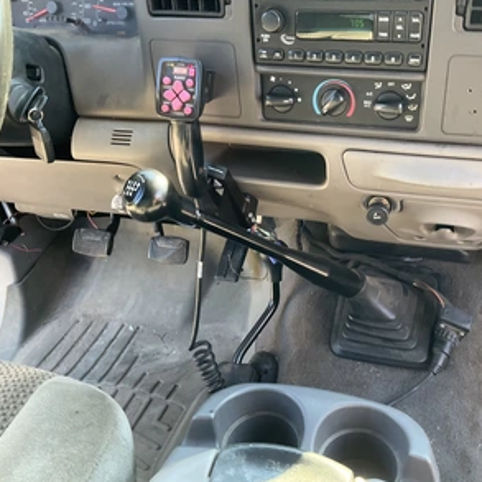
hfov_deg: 46.9
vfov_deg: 47.2
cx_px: 294
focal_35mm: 35
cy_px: 239
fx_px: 551
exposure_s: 1/85
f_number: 1.8
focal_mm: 3
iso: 64
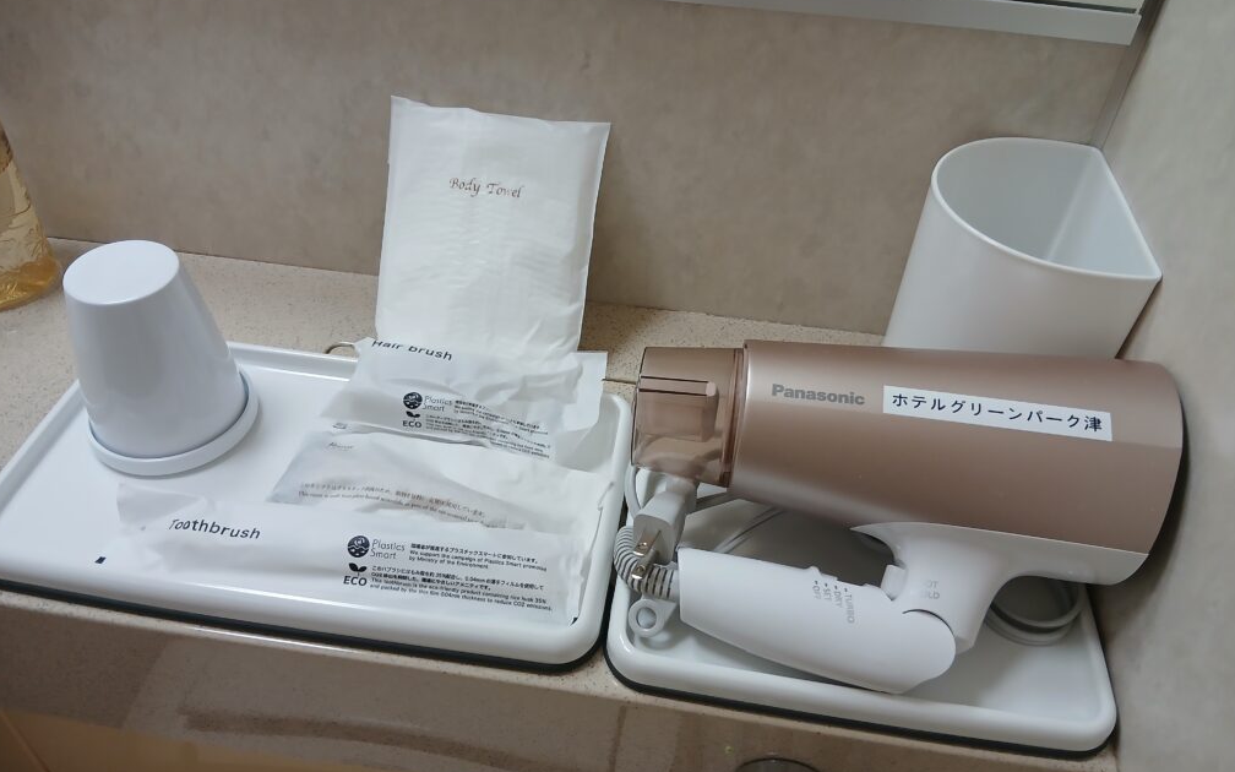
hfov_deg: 66.5
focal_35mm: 28
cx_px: 616
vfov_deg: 44.5
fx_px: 942
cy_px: 393
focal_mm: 3.86
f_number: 1.8
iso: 250
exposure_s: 1/30
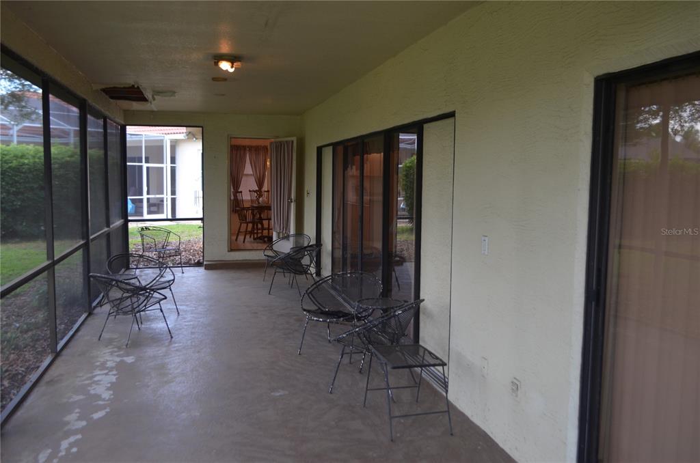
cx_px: 350
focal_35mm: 33
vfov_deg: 39.8
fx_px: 640
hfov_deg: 57.3
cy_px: 232
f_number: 5
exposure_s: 1/100
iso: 400
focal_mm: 22
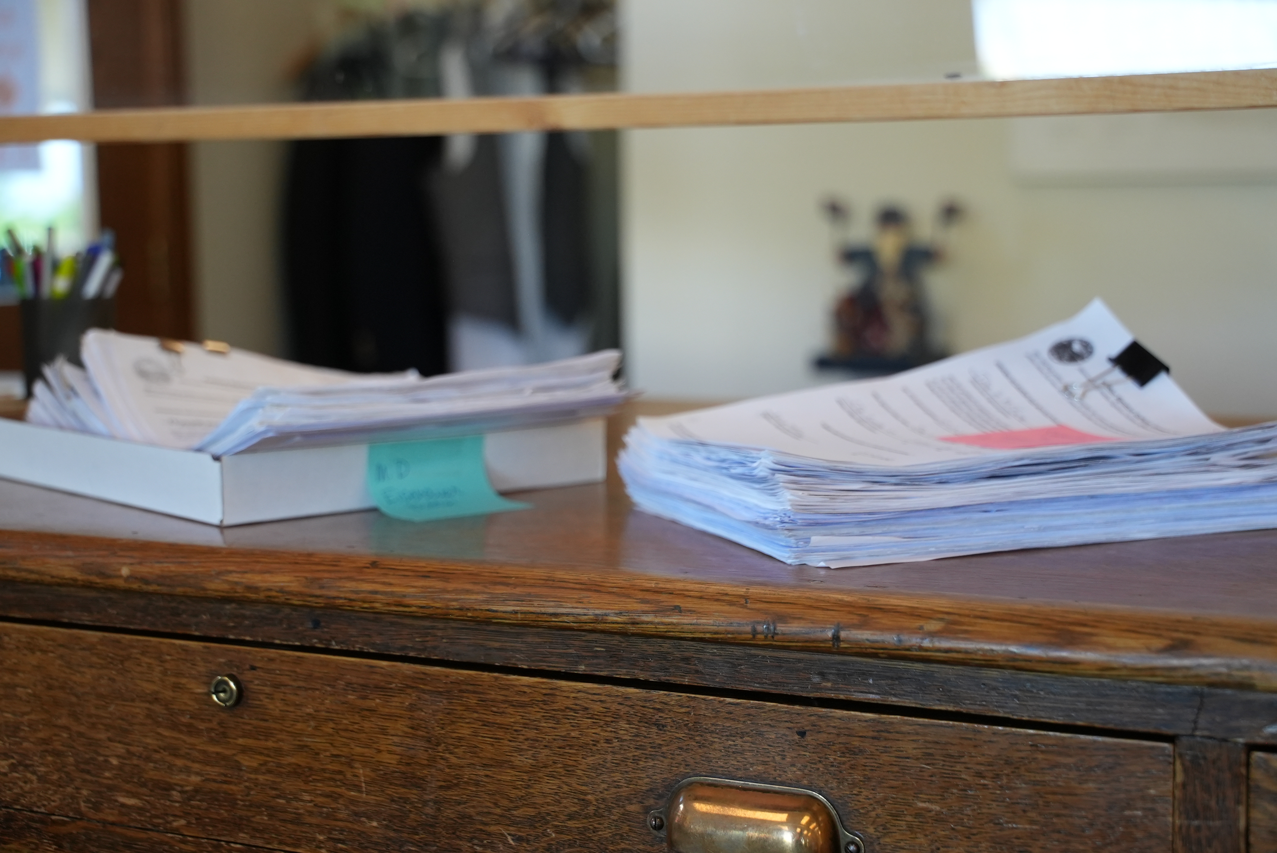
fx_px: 1881
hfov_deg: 37.5
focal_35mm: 53
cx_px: 638
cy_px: 426
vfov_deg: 25.5
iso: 2500
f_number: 4
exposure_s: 1/160
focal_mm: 53
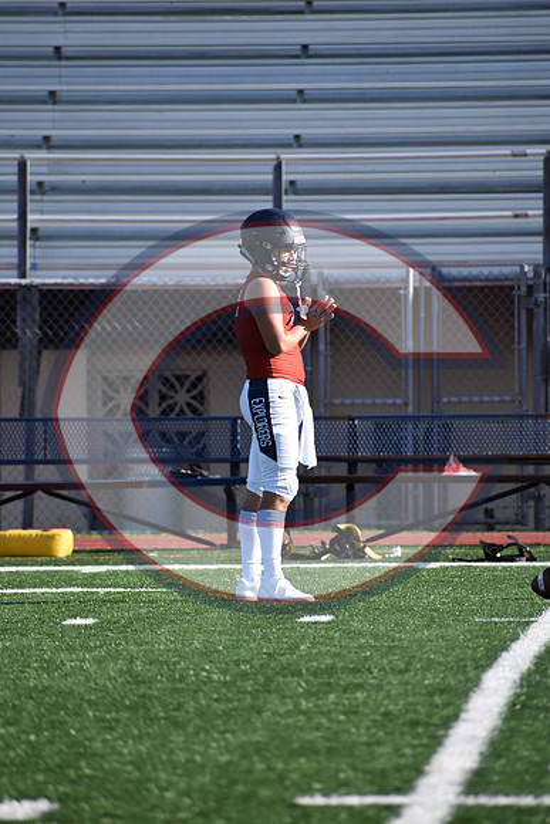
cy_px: 412
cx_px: 275
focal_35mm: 450
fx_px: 10306
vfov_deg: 4.6
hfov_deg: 3.1
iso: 450
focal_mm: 300
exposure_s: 1/1000
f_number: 6.3
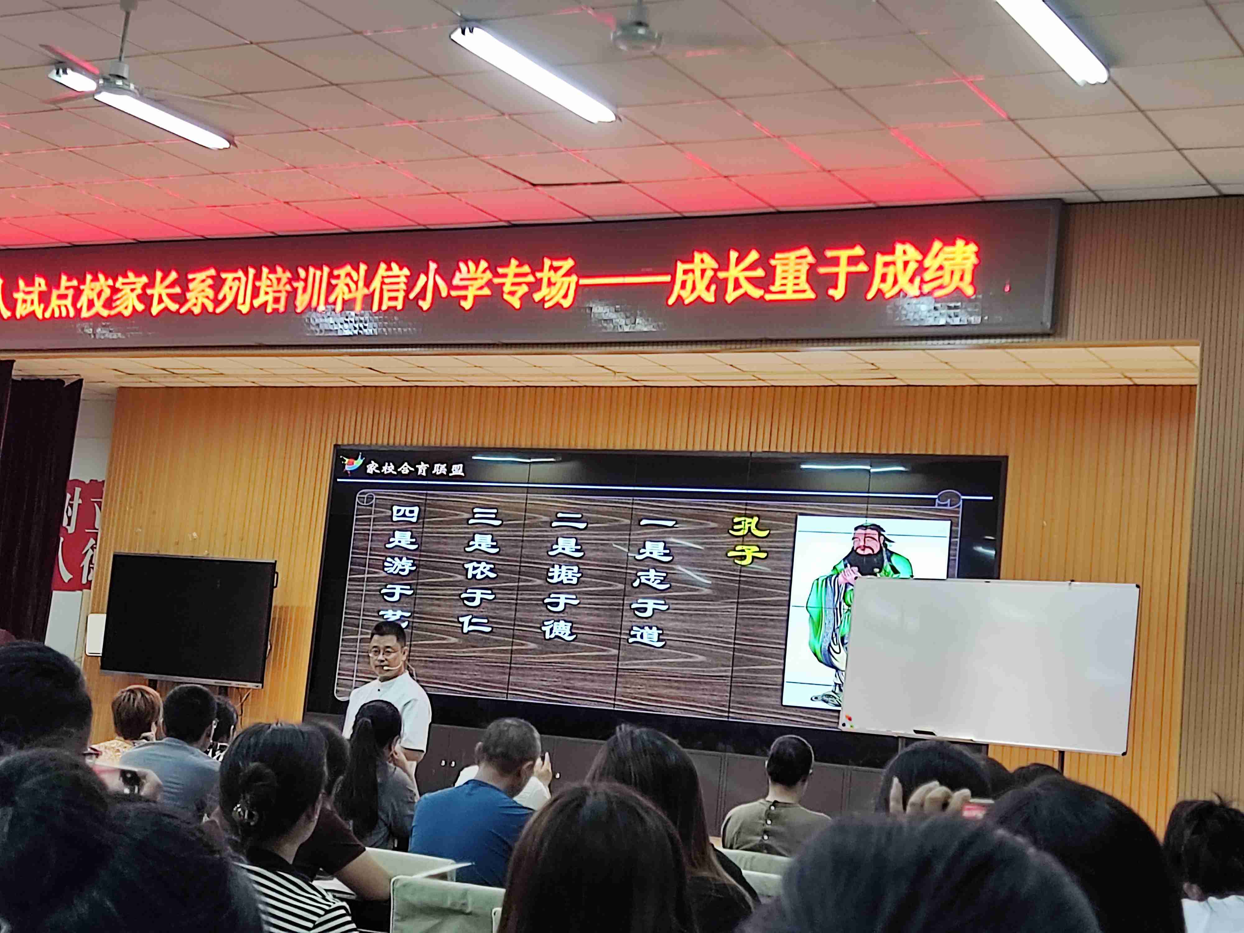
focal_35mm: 57
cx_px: 622
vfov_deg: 25.7
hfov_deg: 33.8
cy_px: 466
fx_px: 2048
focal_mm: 4.71
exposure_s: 1/50
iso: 124
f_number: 1.79
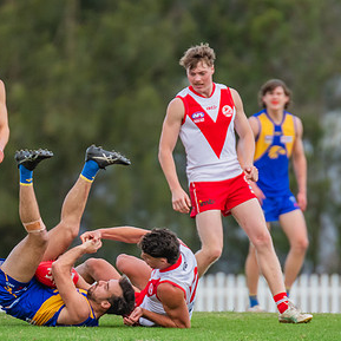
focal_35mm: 1065
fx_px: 11869
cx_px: 70
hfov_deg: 1.6
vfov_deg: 1.6
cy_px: 236
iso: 900
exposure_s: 1/1250
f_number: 4
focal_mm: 420
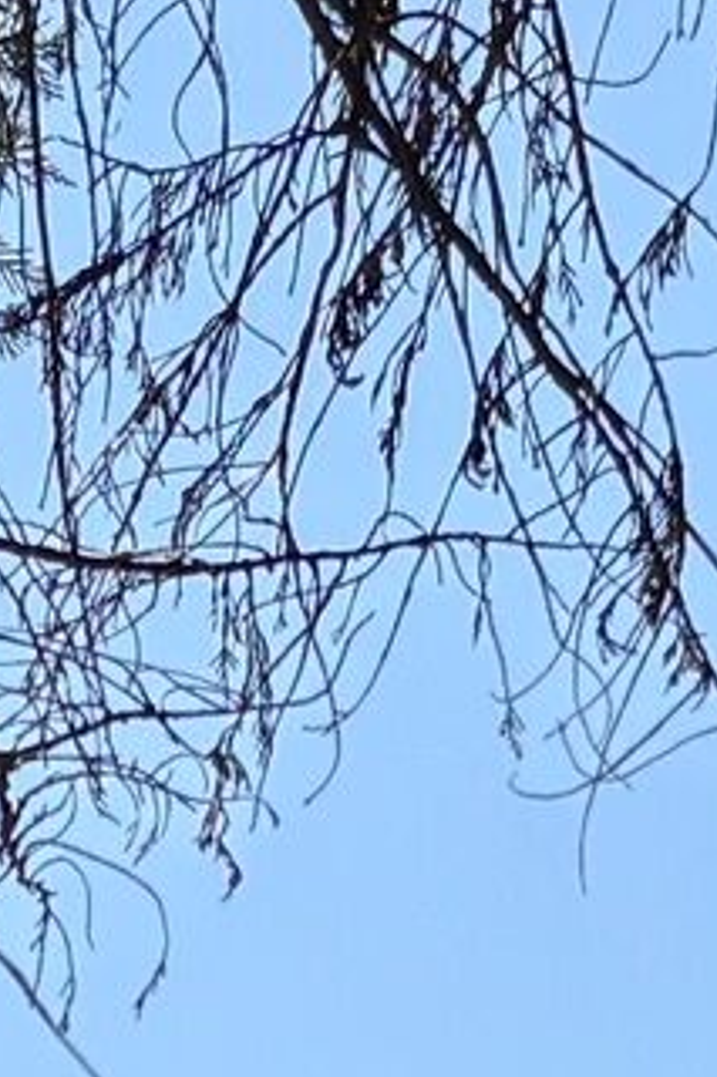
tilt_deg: +11.1
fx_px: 7775
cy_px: 2544
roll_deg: -3.3
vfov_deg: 7.4
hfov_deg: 5.3
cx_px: 114
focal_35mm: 260
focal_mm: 5.96
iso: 50
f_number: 1.6
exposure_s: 1/1517
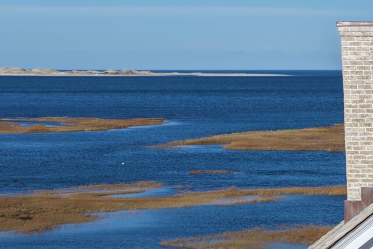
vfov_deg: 11.2
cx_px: 504
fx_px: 1161
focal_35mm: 112
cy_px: 487
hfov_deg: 17.0
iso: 160
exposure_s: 1/3200
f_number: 2.8
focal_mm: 14.45
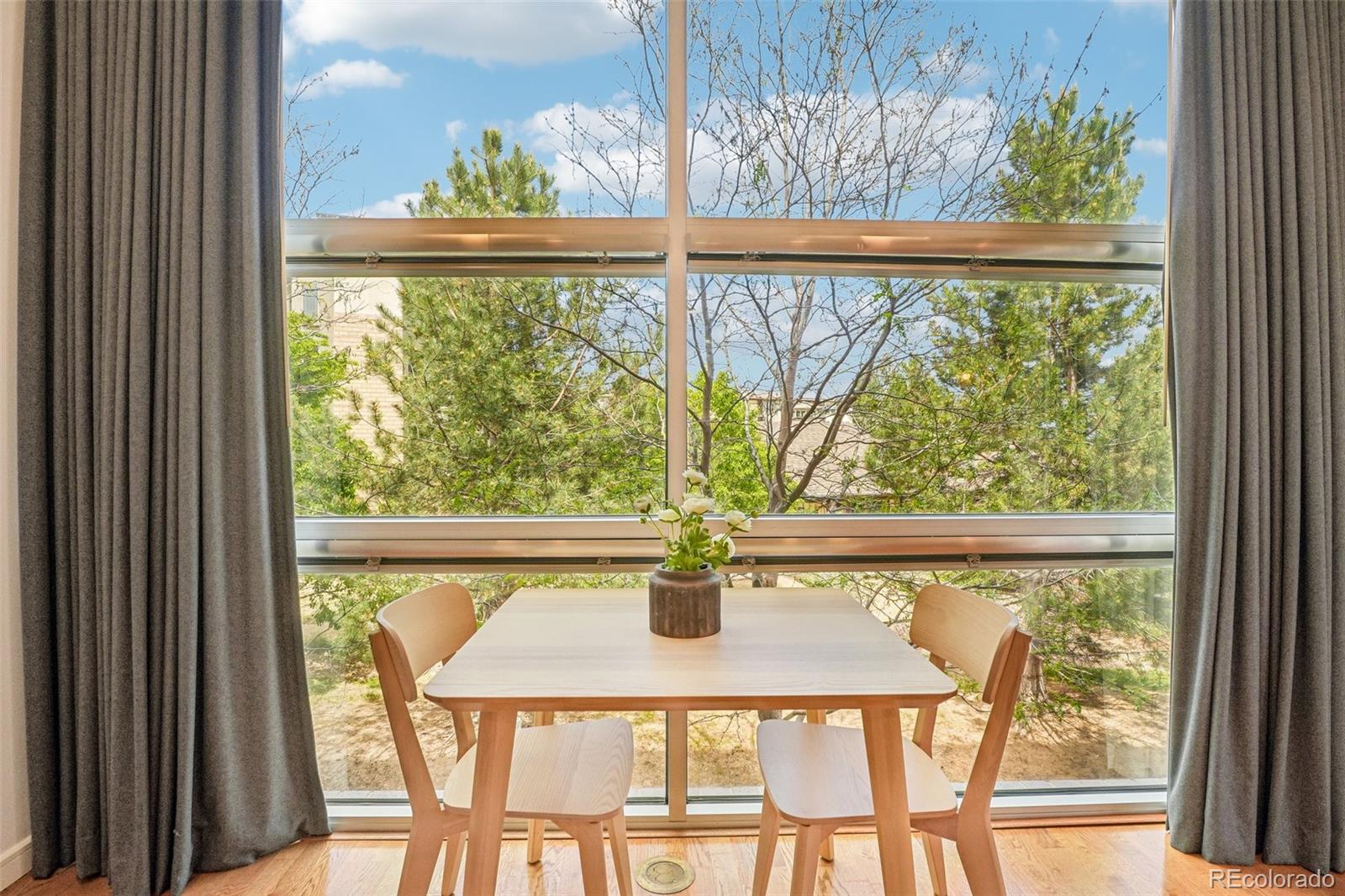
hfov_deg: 95.0
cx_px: 672
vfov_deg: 72.0
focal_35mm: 16
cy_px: 448
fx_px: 616
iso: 100
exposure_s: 1/45
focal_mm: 11
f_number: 8
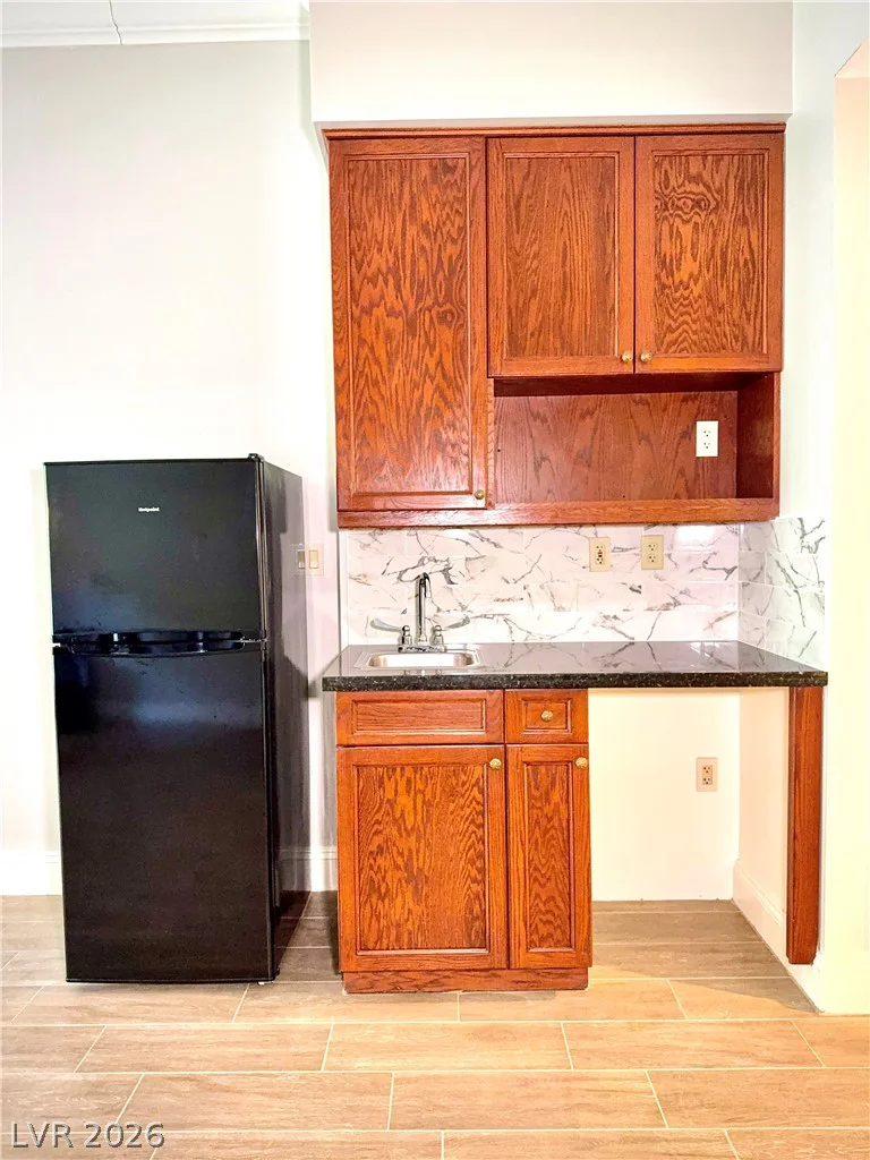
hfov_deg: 56.8
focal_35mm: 24
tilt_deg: -3.0
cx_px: 435
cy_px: 580
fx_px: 804
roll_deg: +0.8
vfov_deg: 71.6
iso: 800
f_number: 1.78
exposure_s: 1/60
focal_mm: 6.76
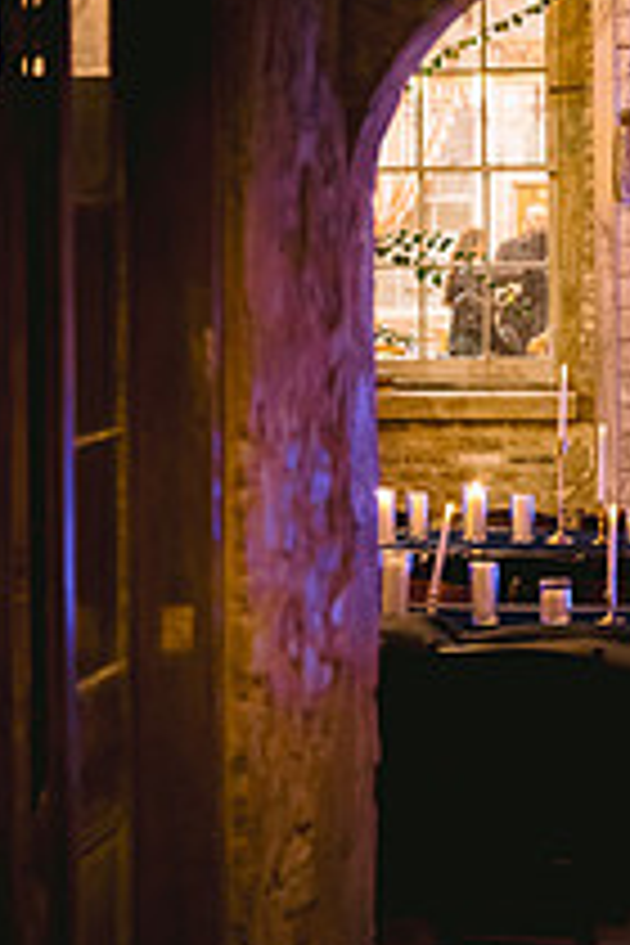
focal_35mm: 107
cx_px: 562
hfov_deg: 12.7
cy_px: 220
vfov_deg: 19.0
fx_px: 2809
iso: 2500
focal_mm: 50
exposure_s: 1/100
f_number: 1.8
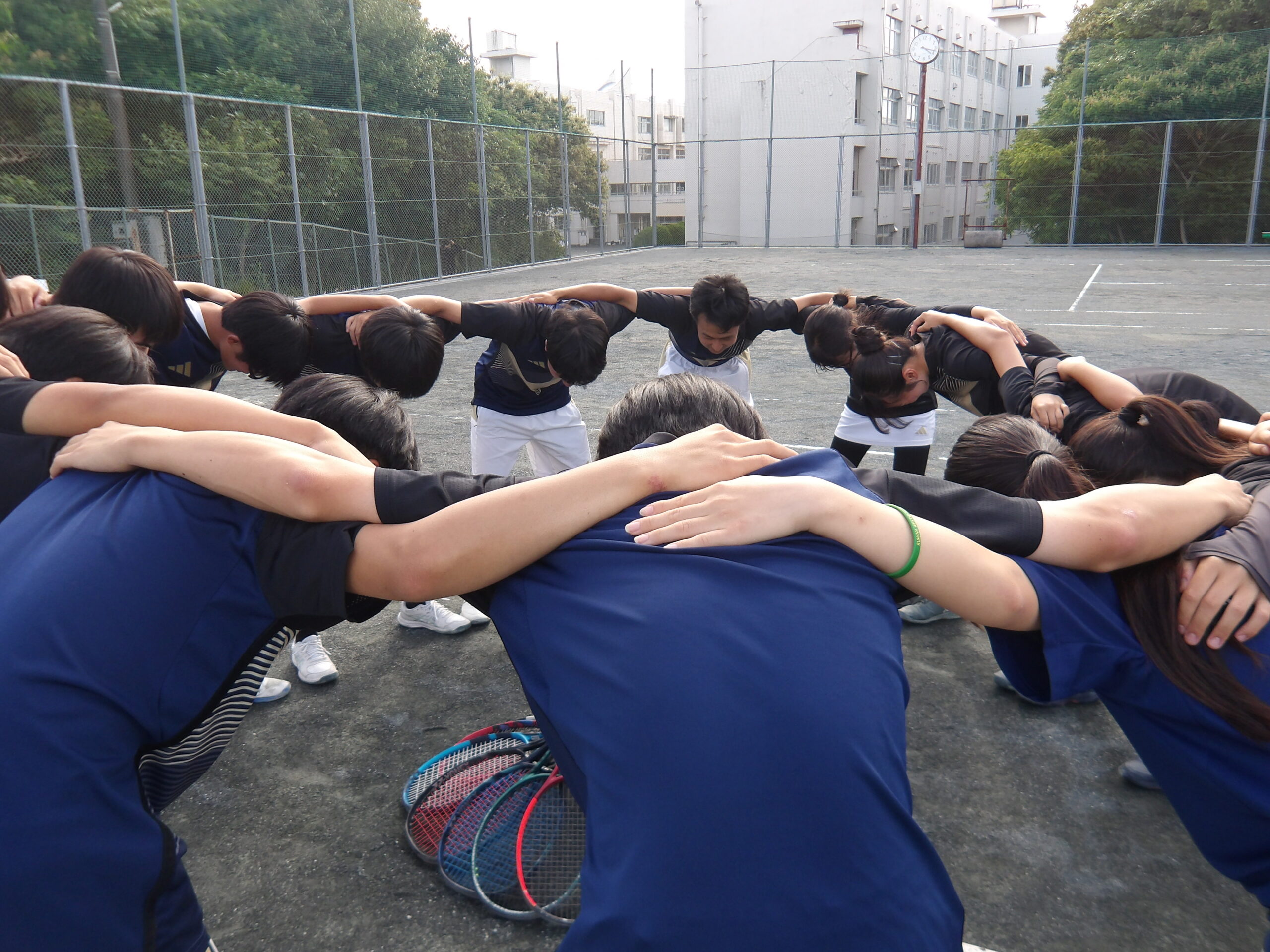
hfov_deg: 65.3
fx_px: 991
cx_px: 635
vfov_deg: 51.4
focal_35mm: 27
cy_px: 476
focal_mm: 4.9
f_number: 3
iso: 100
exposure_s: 1/289
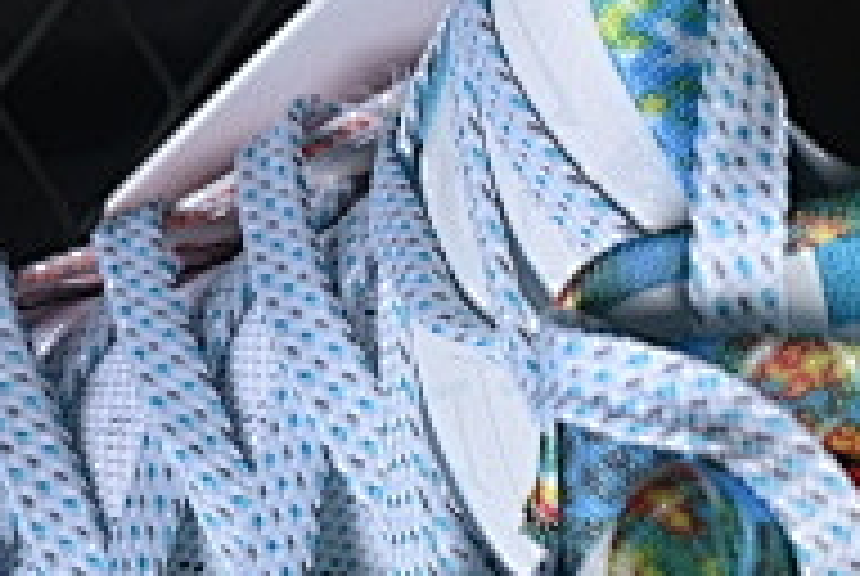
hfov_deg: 4.9
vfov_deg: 3.2
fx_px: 10121
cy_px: 1030
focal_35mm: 423
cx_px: 113
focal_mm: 50
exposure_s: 1/80
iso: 160
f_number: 7.1
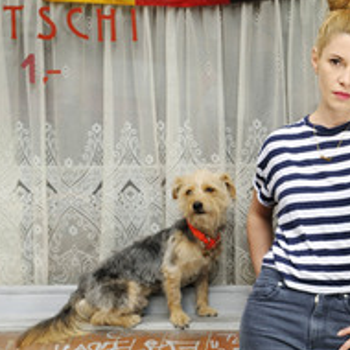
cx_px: 377
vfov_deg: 17.2
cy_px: 225
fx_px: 1155
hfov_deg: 16.7
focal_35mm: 101
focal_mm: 50
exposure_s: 1/200
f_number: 5.6
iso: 400
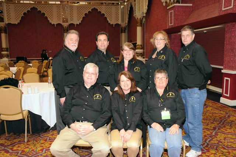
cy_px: 78
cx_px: 118
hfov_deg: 55.2
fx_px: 226
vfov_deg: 38.3
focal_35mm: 34
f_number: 8
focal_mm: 23
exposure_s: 1/60
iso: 1600
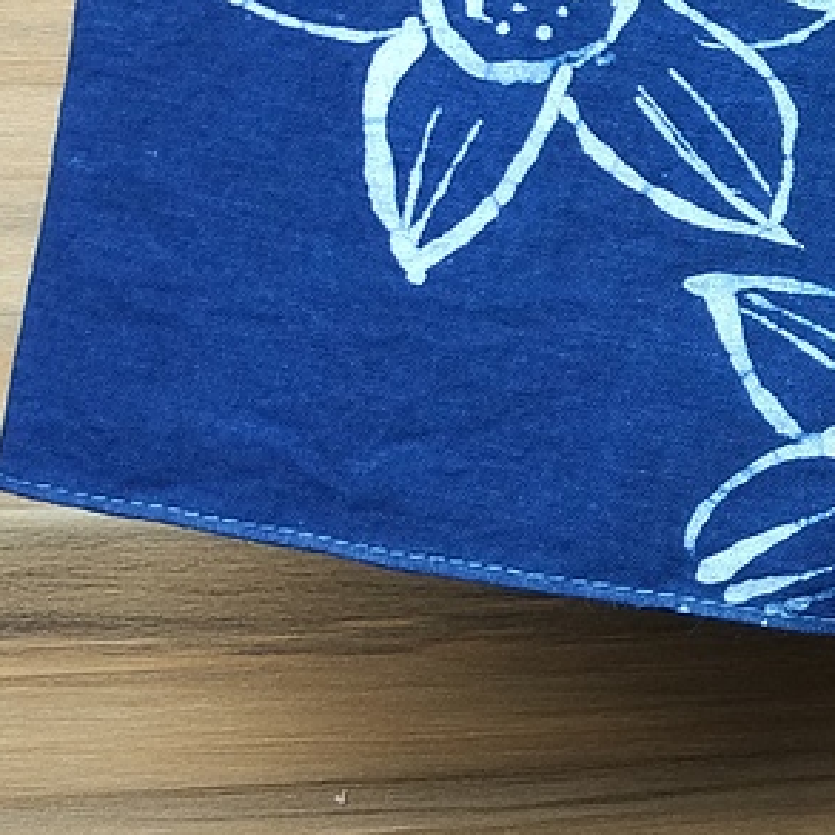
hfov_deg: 13.1
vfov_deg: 14.9
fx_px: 3166
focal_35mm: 116
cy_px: 160
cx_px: 1636
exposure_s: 1/50
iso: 176
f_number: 2
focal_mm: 4.12
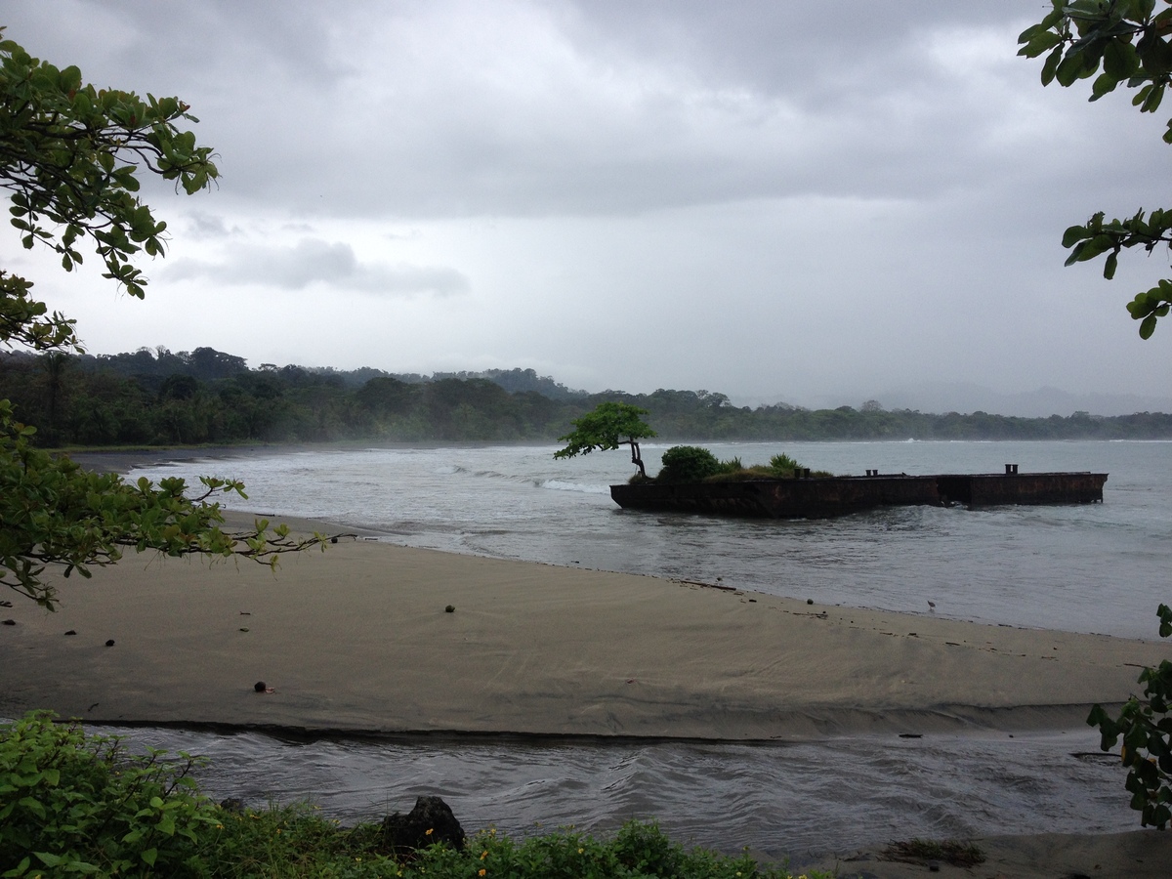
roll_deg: +0.0
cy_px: 440
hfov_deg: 52.6
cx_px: 586
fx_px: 1185
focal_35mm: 35
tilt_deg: -3.0
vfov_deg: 40.7
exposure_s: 1/613
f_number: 2.4
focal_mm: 4.28
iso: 50
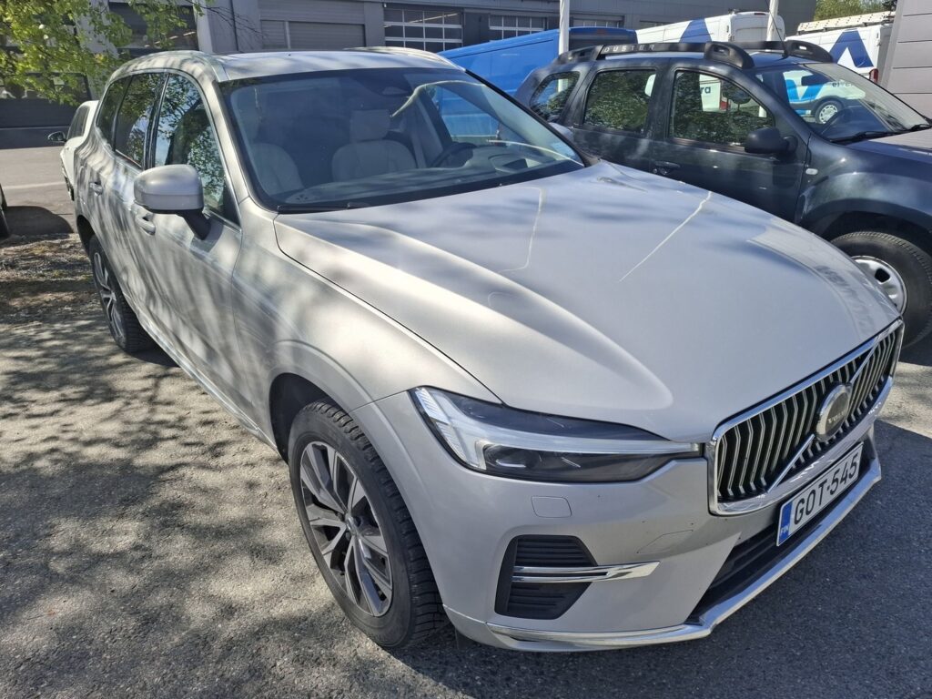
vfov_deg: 58.9
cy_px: 350
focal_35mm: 23
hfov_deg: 73.9
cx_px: 466
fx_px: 619
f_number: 1.8
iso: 50
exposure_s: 1/1751
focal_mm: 5.54
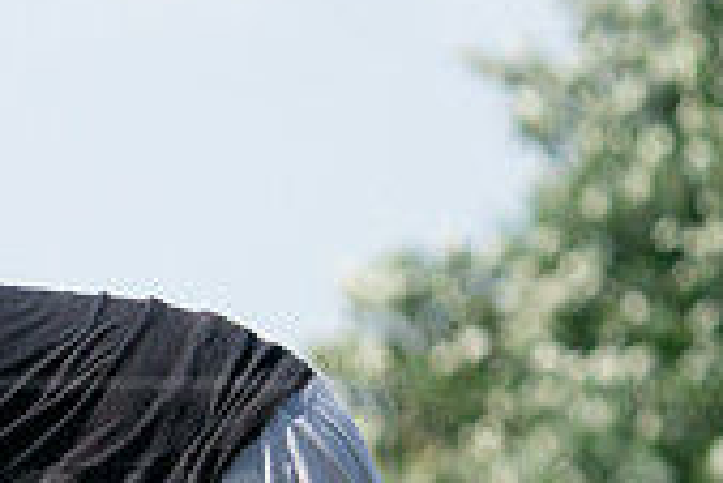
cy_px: 592
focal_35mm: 889
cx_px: -308
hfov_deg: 2.3
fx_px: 17869
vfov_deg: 1.5
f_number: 5.6
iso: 1250
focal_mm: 259
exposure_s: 1/4000
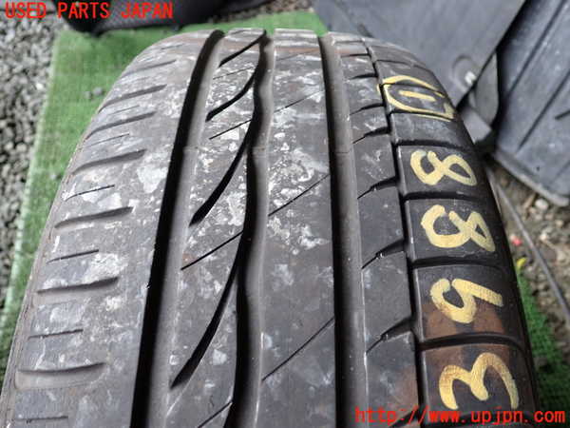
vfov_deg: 46.8
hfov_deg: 60.0
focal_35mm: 30
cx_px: 285
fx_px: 494
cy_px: 214
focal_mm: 5.4
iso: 200
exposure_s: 1/30
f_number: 2.3
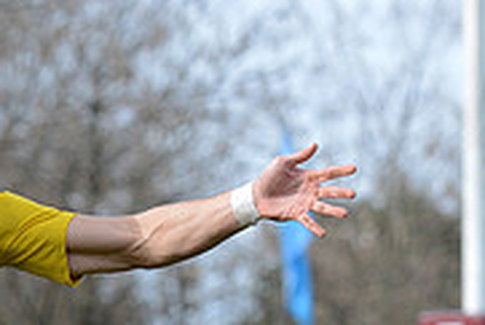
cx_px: -212
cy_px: 479
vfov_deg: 3.7
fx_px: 5002
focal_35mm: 371
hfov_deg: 5.5
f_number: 4
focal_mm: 116
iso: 500
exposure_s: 1/2500
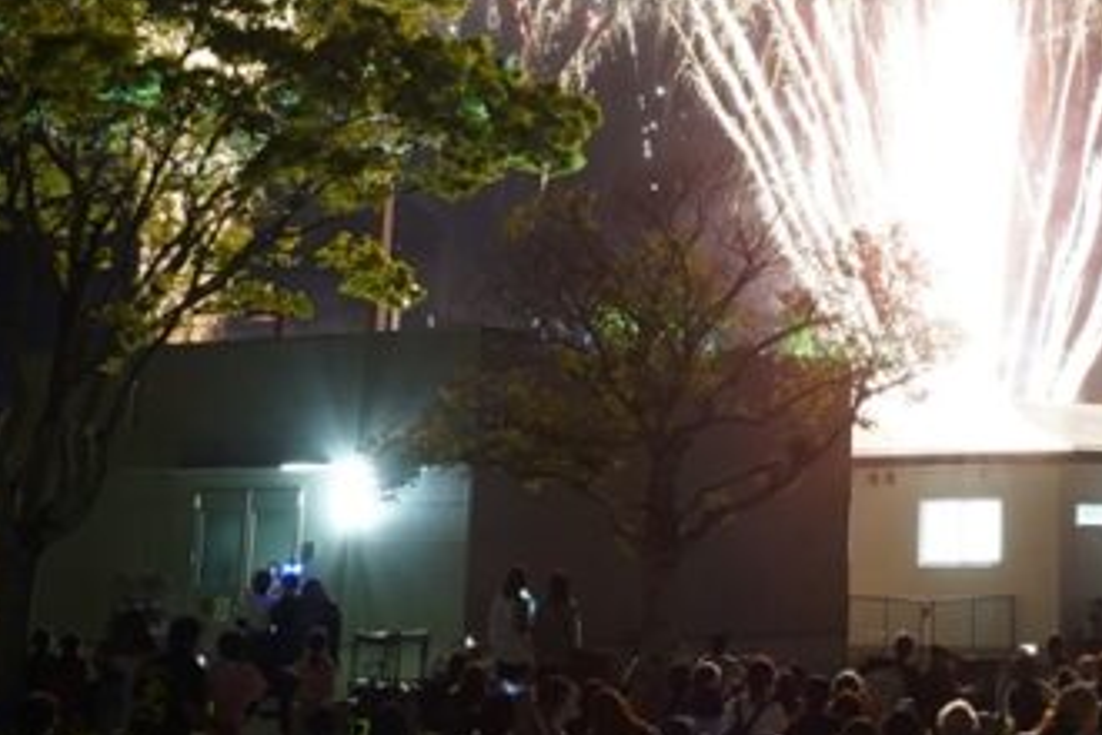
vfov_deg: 14.6
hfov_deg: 21.5
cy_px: -189
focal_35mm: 90
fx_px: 2755
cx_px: 1202
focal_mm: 29
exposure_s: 2.5
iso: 1000
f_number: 11
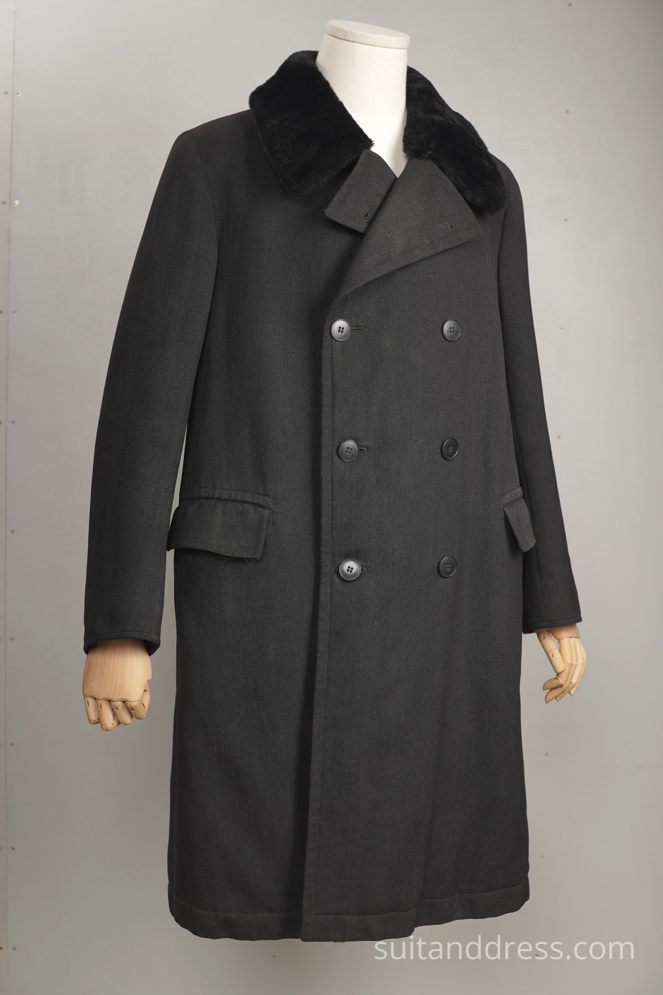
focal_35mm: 48
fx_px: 1326
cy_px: 498
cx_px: 332
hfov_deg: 28.1
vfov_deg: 41.1
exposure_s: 1/13
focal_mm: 32
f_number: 4
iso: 100
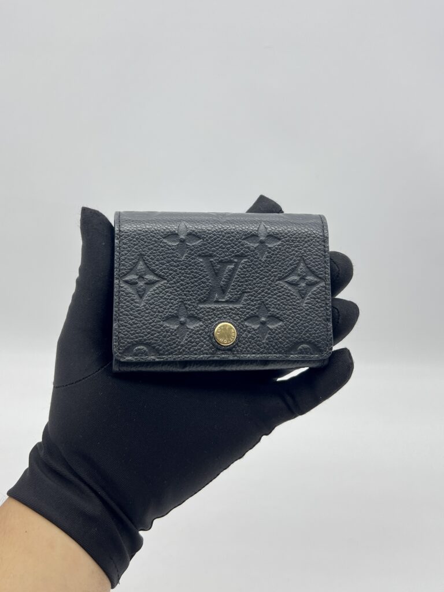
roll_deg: -0.9
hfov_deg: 53.1
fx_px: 445
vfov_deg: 67.3
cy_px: 296
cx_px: 222
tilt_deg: -20.9
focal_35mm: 26
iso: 32
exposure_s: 1/117
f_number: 1.5
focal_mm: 5.7
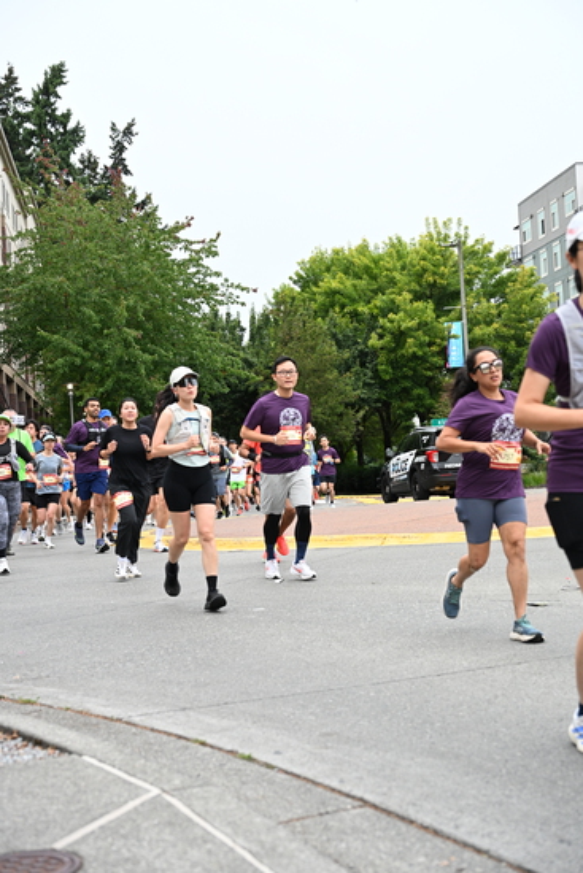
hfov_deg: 25.5
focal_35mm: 53
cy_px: 436
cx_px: 292
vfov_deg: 37.5
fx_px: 1287
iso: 1600
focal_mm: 53
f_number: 4
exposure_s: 1/800
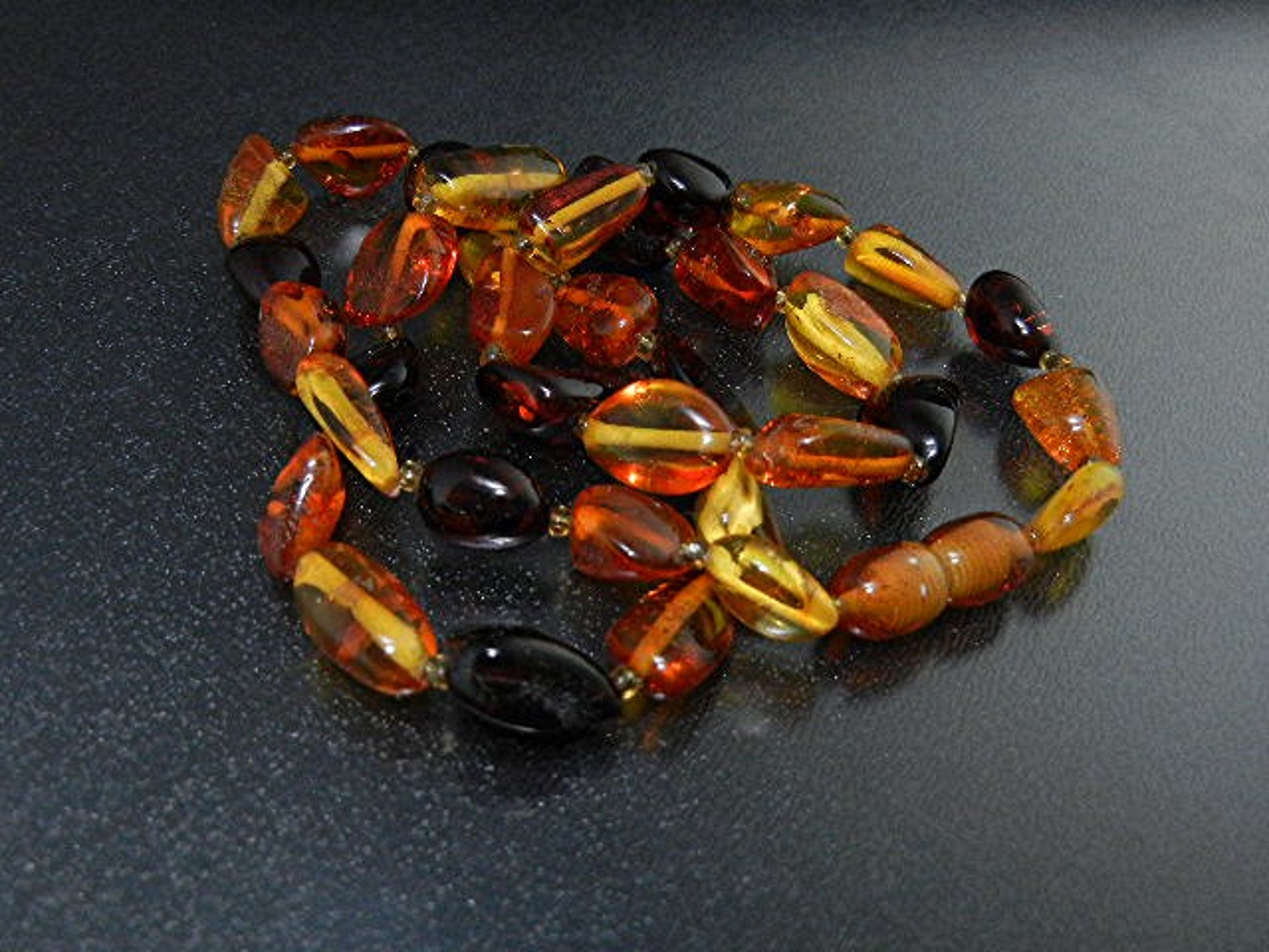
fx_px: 1430
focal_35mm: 39
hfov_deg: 47.9
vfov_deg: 36.8
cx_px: 634
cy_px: 476
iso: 800
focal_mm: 7.1
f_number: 7.4
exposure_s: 1/30
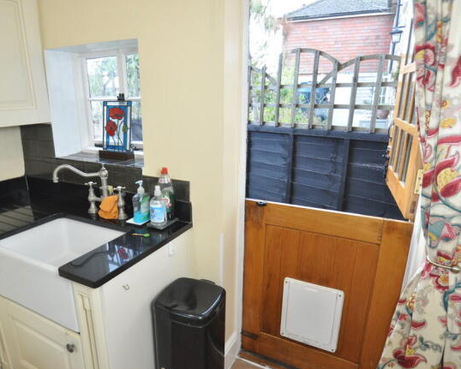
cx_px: 205
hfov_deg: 70.0
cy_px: 185
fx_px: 328
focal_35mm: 24
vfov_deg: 58.8
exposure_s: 1/60
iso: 400
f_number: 4
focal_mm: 14
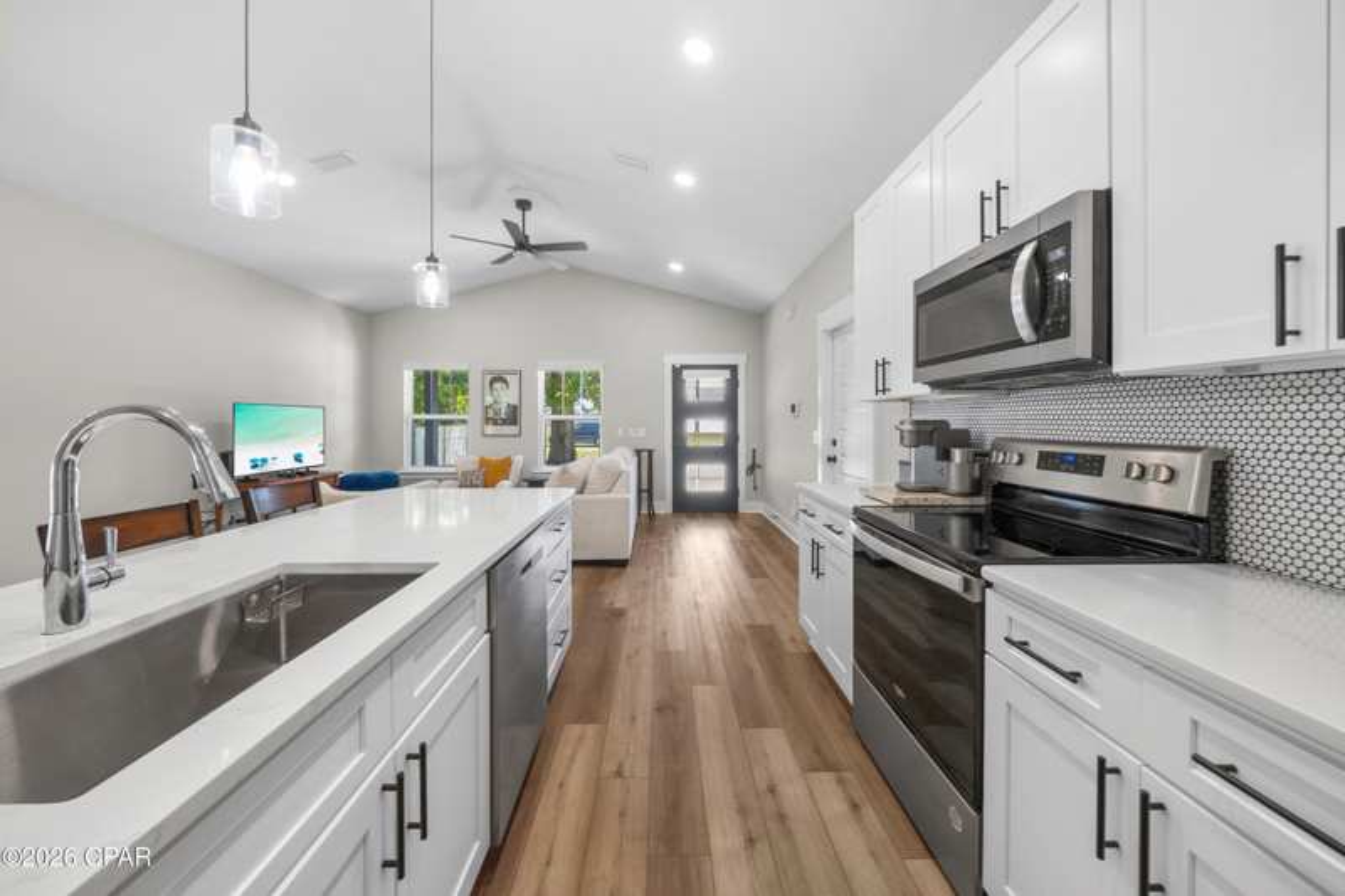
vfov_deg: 90.0
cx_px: 672
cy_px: 448
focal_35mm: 12
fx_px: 448
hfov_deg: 112.6
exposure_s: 1/25
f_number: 7.1
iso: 400
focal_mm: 12
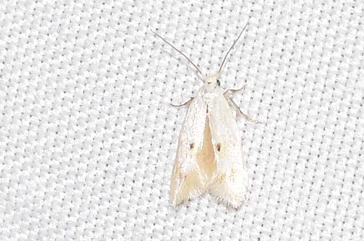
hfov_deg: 9.8
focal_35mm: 210
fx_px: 2119
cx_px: 182
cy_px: 120
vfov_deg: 6.5
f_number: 11
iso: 100
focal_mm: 140
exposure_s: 1/160
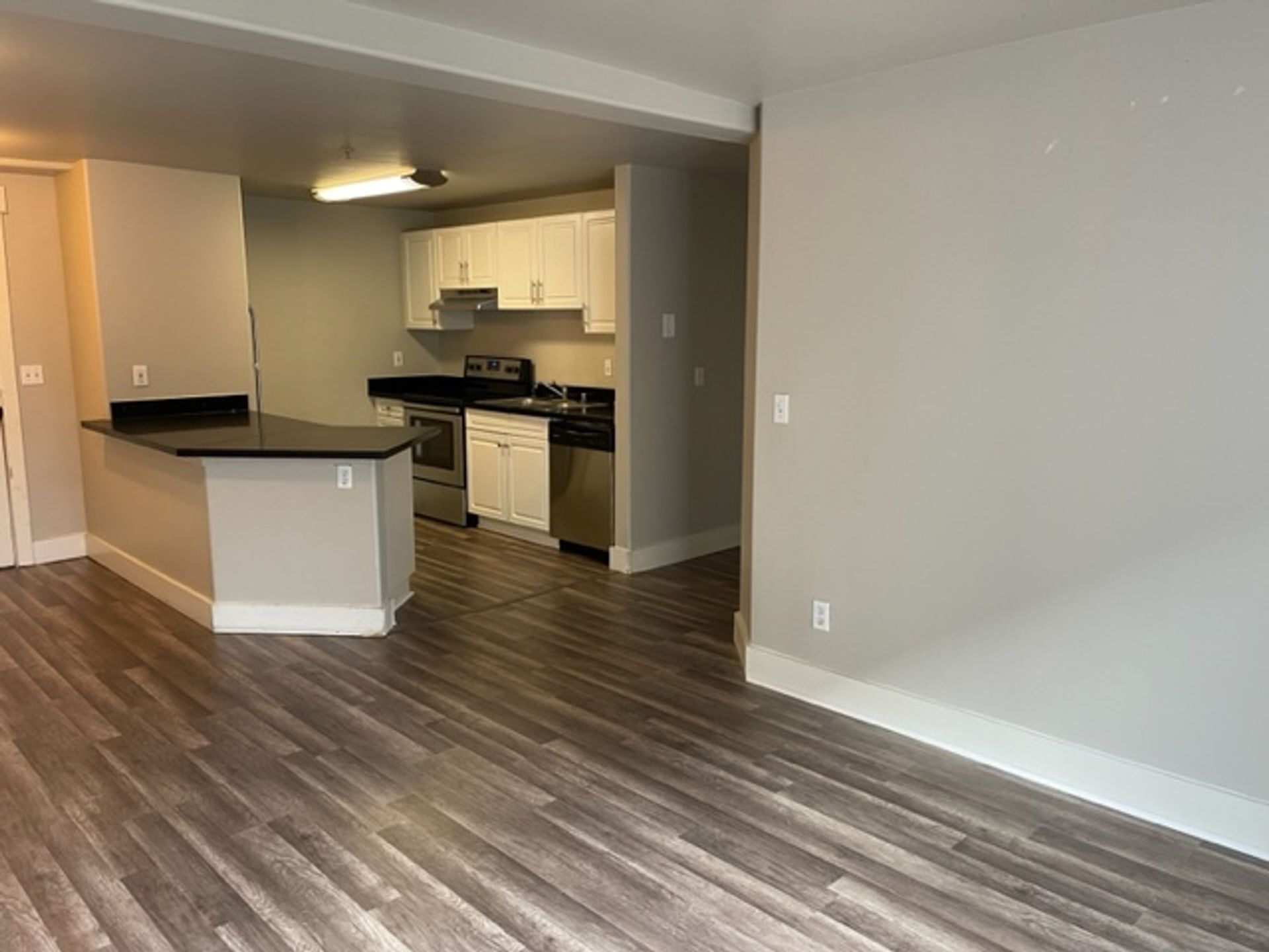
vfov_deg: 53.1
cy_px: 476
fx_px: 953
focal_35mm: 26
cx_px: 634
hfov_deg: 67.3
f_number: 1.6
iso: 160
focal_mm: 5.1
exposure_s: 1/60
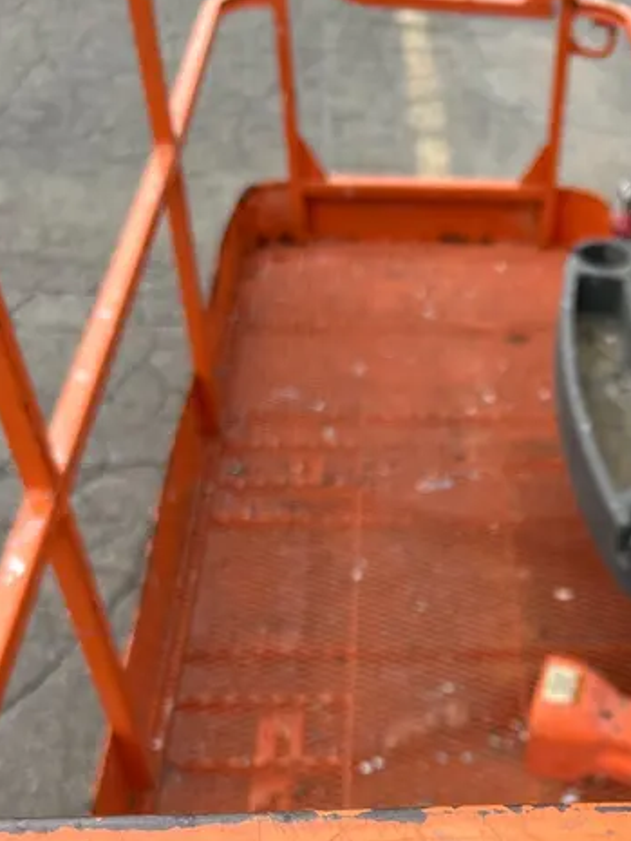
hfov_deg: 34.2
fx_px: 996
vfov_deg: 44.0
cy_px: 648
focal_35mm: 41
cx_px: 492
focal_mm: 5.7
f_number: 1.5
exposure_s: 1/1511
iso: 50
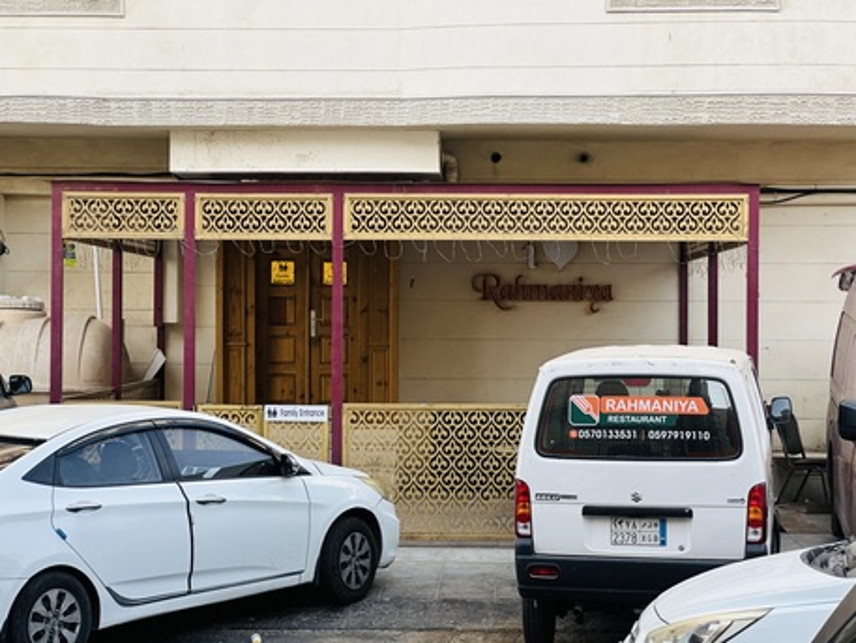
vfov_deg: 19.1
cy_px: 322
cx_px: 428
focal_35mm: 77
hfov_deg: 25.3
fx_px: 1905
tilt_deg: -0.2
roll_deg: -1.0
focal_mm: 9
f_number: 2.8
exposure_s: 1/198
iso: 32
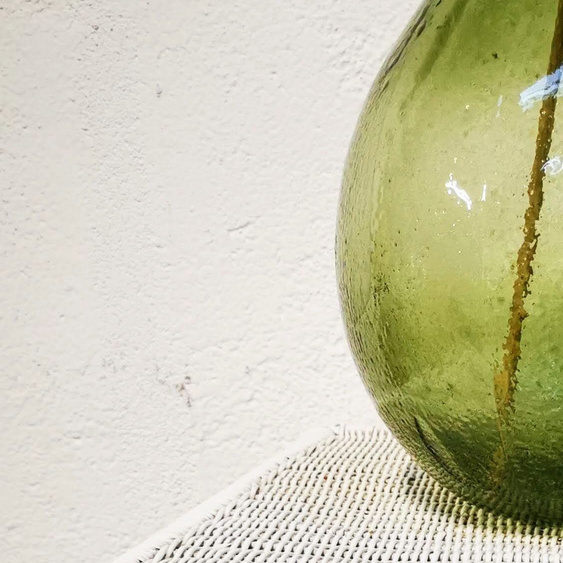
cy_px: 794
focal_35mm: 77
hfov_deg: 21.7
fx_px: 1417
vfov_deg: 20.0
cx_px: 554
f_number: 1.6
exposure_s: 1/50
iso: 200
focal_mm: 5.56
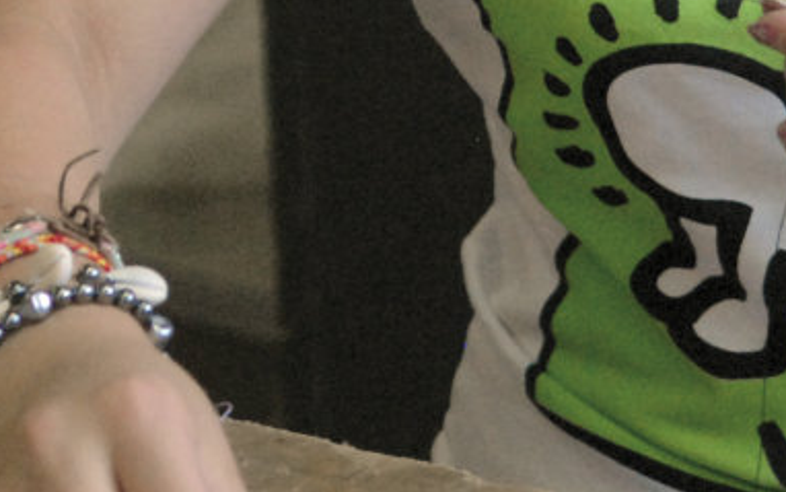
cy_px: -413
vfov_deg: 4.5
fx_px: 6174
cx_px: 187
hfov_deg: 7.3
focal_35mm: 288
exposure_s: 1/500
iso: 1000
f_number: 3.5
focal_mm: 45
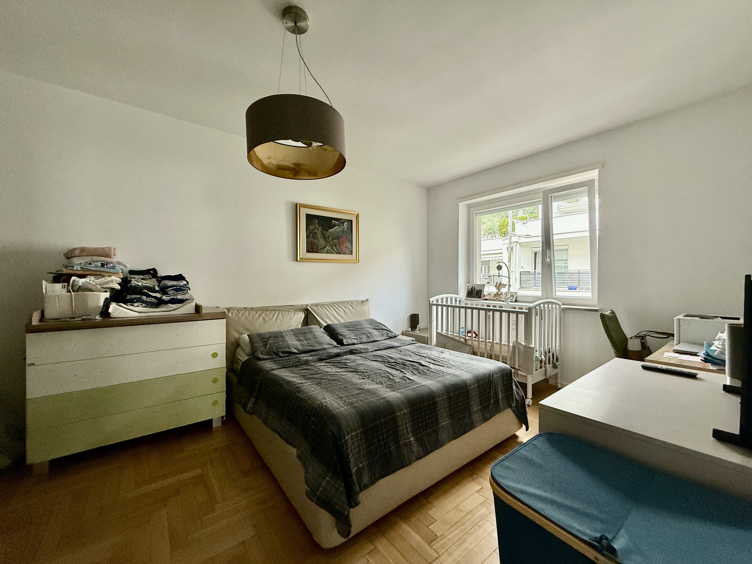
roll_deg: -0.1
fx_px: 304
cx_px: 376
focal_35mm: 14
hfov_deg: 102.1
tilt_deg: -1.1
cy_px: 282
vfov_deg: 85.7
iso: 250
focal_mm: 2.22
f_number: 2.2
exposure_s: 1/99
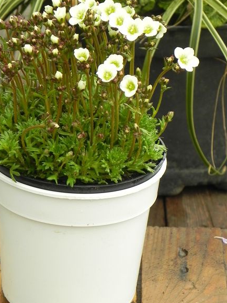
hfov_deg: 10.2
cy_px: 114
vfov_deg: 13.6
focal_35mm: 145
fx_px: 1268
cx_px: 74
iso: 160
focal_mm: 18.8
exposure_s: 1/125
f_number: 4.5
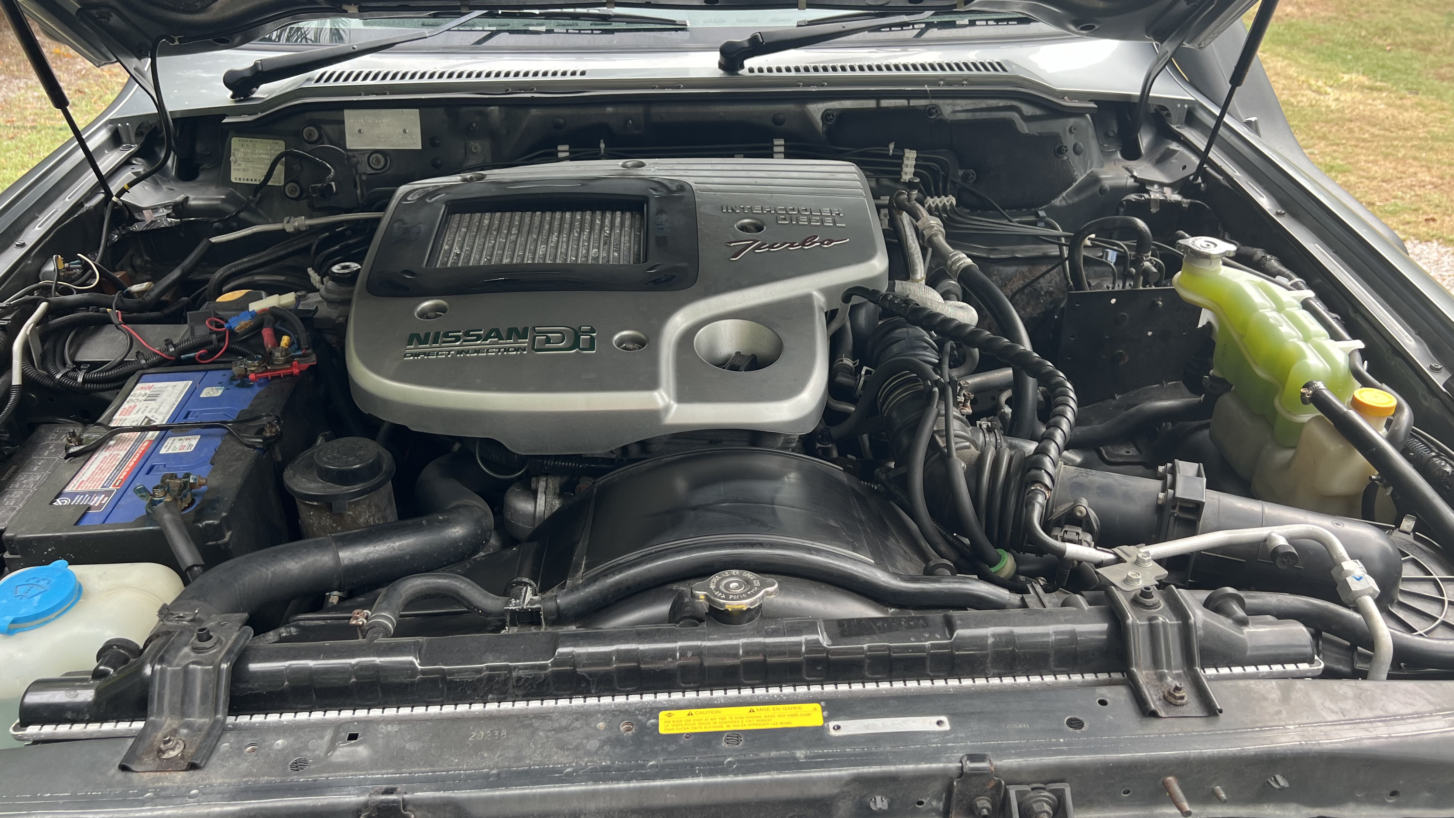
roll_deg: -0.1
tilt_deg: -30.0
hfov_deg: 66.1
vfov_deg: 40.2
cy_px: 431
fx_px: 1118
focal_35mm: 29
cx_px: 741
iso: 40
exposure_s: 1/168
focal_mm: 5.7
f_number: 1.5
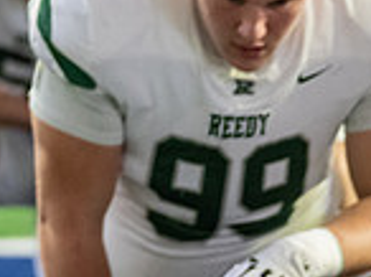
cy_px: 607
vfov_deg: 2.7
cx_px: 558
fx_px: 5757
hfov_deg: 3.7
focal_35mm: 538
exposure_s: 1/320
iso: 3200
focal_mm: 110
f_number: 2.8
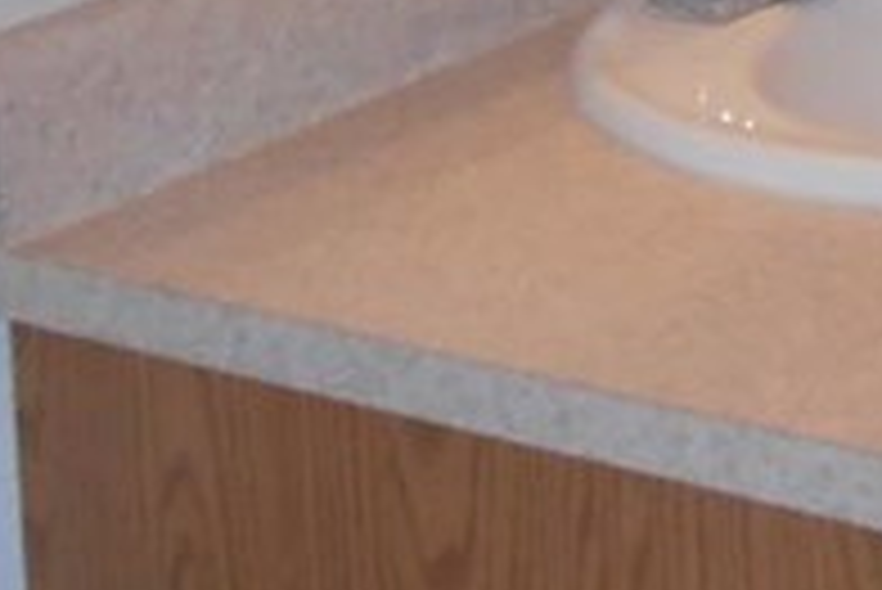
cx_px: 1485
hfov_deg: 13.4
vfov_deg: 9.2
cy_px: -527
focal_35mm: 141
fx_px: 3457
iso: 200
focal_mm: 4.6
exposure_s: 1/25
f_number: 3.5
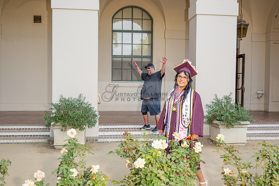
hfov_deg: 51.9
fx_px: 287
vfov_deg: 36.0
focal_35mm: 37
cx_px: 140
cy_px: 93
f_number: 4.5
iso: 200
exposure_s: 1/200
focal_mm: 37
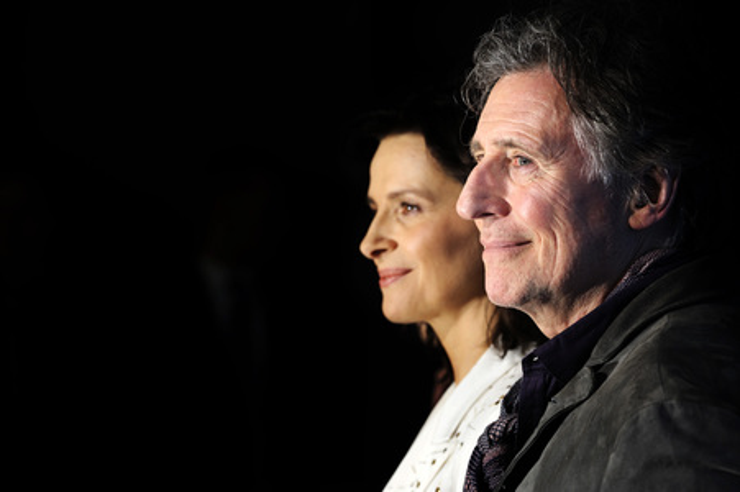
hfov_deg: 10.3
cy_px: 246
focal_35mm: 200
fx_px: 4108
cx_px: 370
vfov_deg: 6.9
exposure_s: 1/60
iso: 200
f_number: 7.1
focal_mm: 200
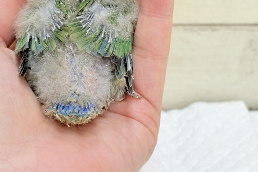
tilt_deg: -21.4
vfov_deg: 14.8
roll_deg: +0.4
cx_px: 145
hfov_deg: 22.1
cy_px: 37
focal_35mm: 92
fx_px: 659
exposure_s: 1/50
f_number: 1.6
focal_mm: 5.96
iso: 64
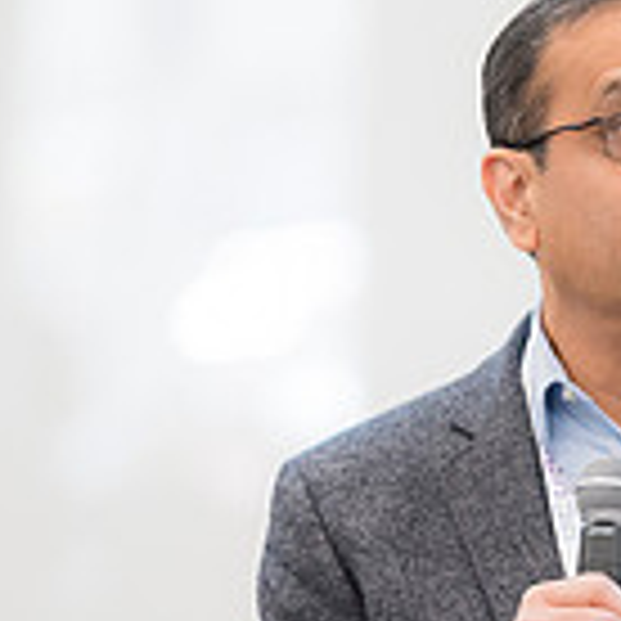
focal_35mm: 712
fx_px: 14451
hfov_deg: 2.5
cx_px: 706
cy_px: 434
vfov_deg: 2.5
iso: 1000
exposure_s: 1/160
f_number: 2.8
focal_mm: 200
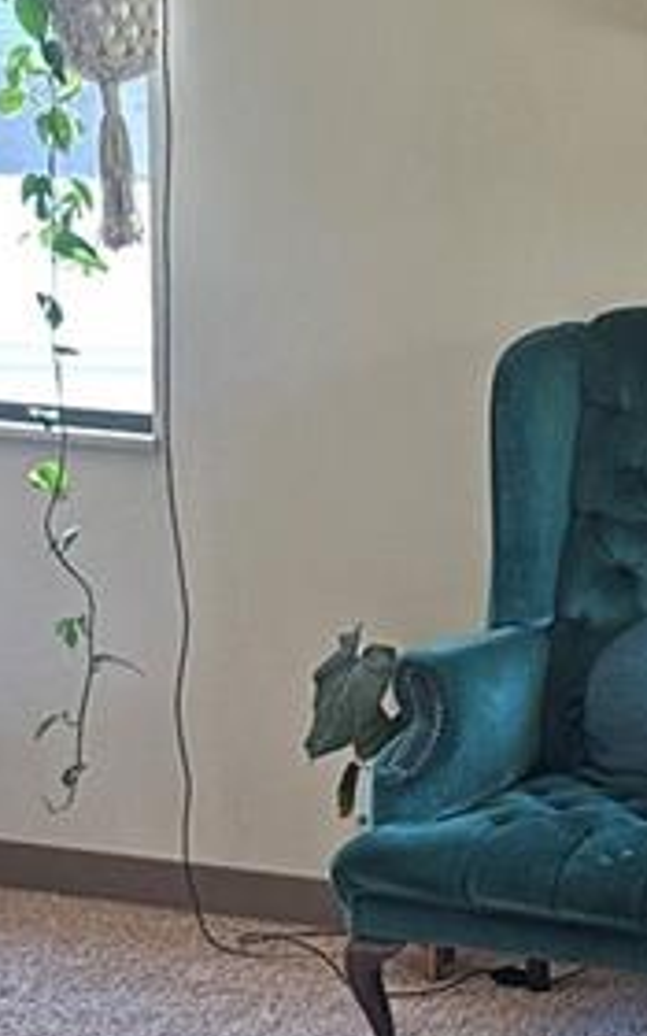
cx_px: 621
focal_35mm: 109
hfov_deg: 11.9
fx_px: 3075
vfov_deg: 18.6
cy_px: 1062
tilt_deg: -17.4
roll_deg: -3.1
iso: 250
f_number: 1.78
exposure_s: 1/104
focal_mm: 6.86
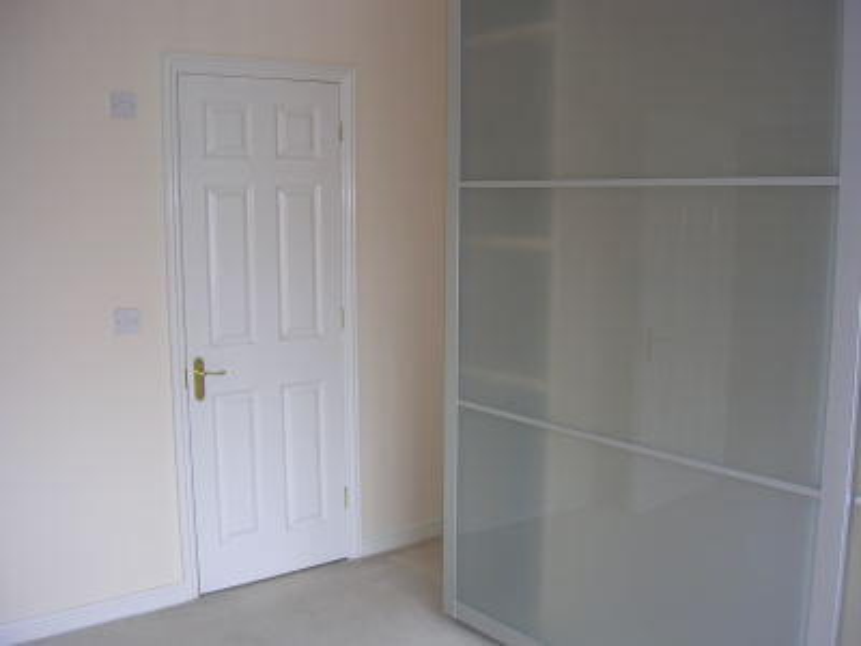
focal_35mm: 38
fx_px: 945
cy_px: 323
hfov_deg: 49.0
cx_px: 430
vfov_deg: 37.7
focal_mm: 5.8
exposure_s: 1/30
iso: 50
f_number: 2.8
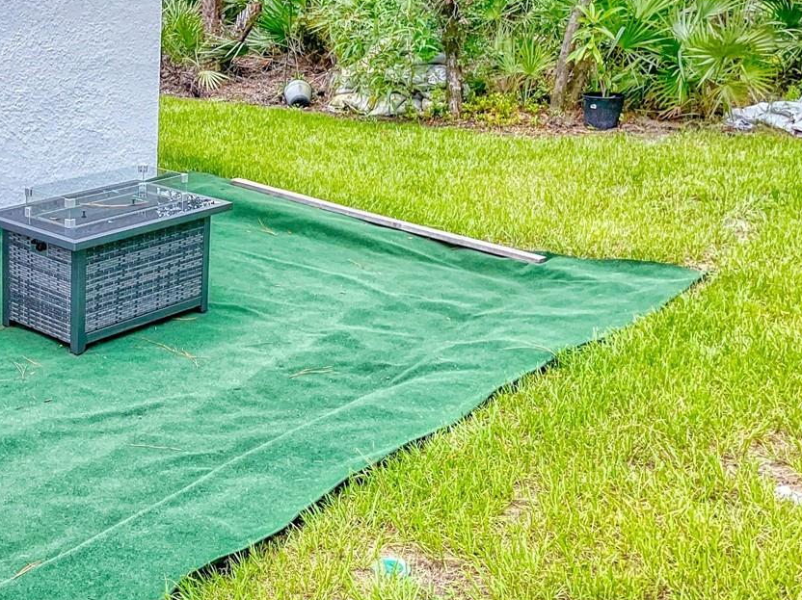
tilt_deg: -13.9
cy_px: 216
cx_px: 119
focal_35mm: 50
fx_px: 1158
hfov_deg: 36.4
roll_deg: -2.4
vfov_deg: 28.9
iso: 50
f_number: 1.6
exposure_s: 1/764
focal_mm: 4.2
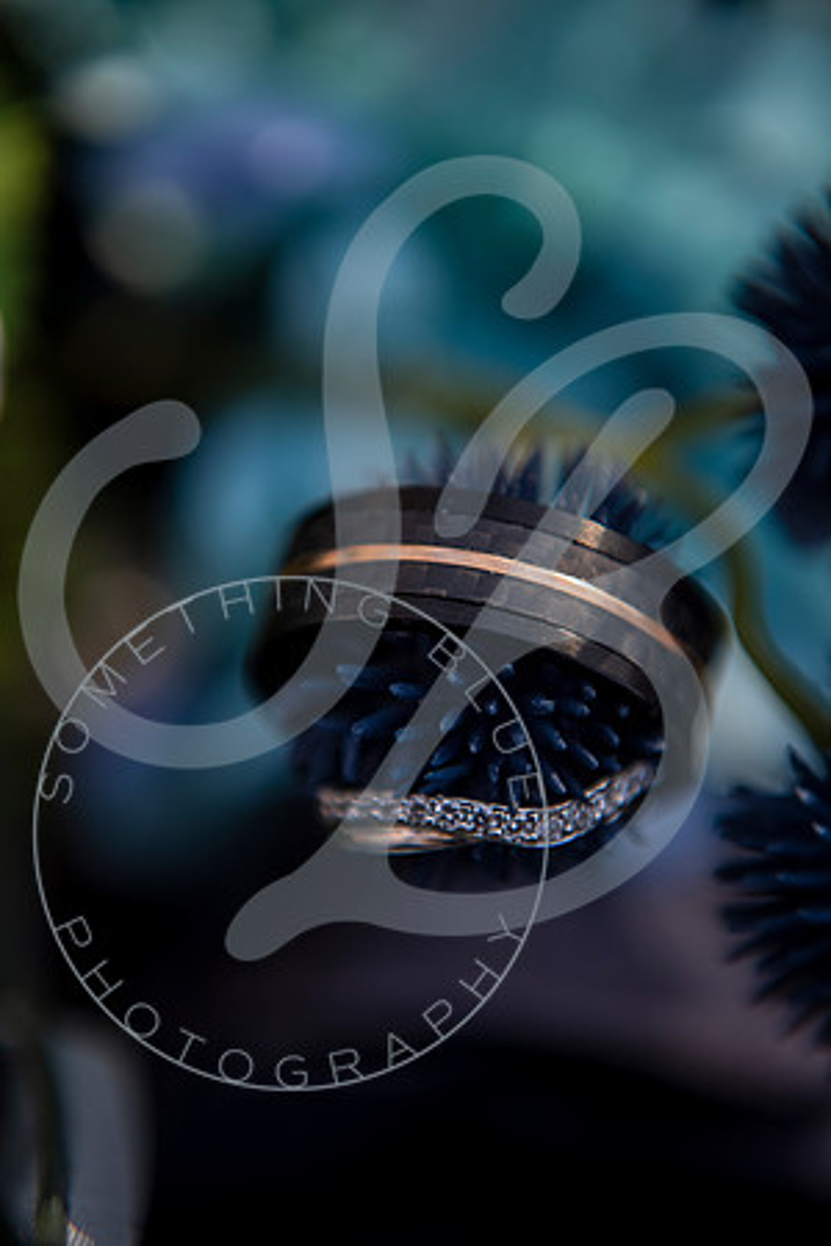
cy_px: 623
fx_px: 2424
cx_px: 416
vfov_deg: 28.8
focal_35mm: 70
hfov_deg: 19.5
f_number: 5
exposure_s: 1/125
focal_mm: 70
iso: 100
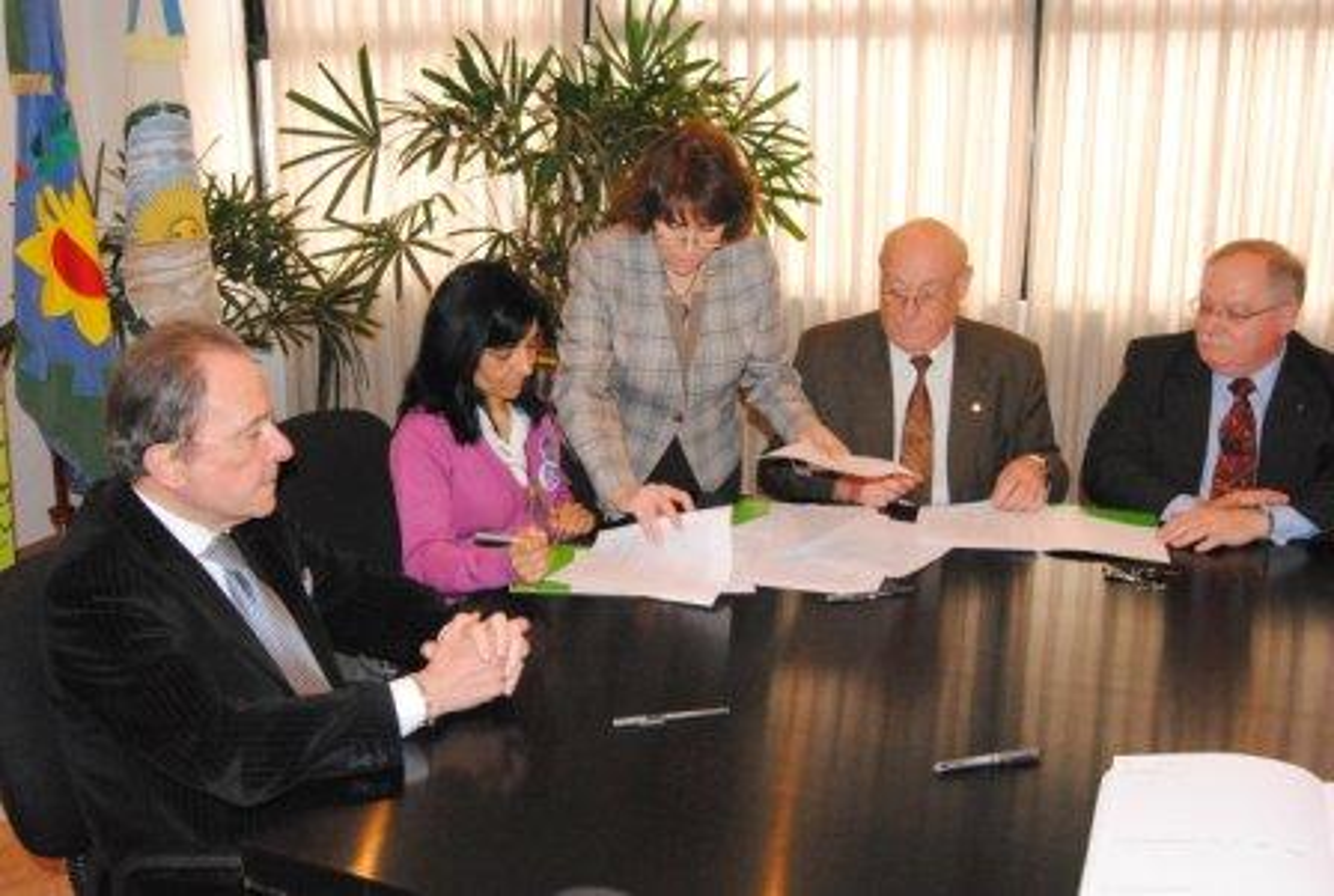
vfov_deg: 40.2
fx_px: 1226
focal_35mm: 33
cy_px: 448
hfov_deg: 57.1
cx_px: 667
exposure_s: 1/50
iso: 1600
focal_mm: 22
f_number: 8
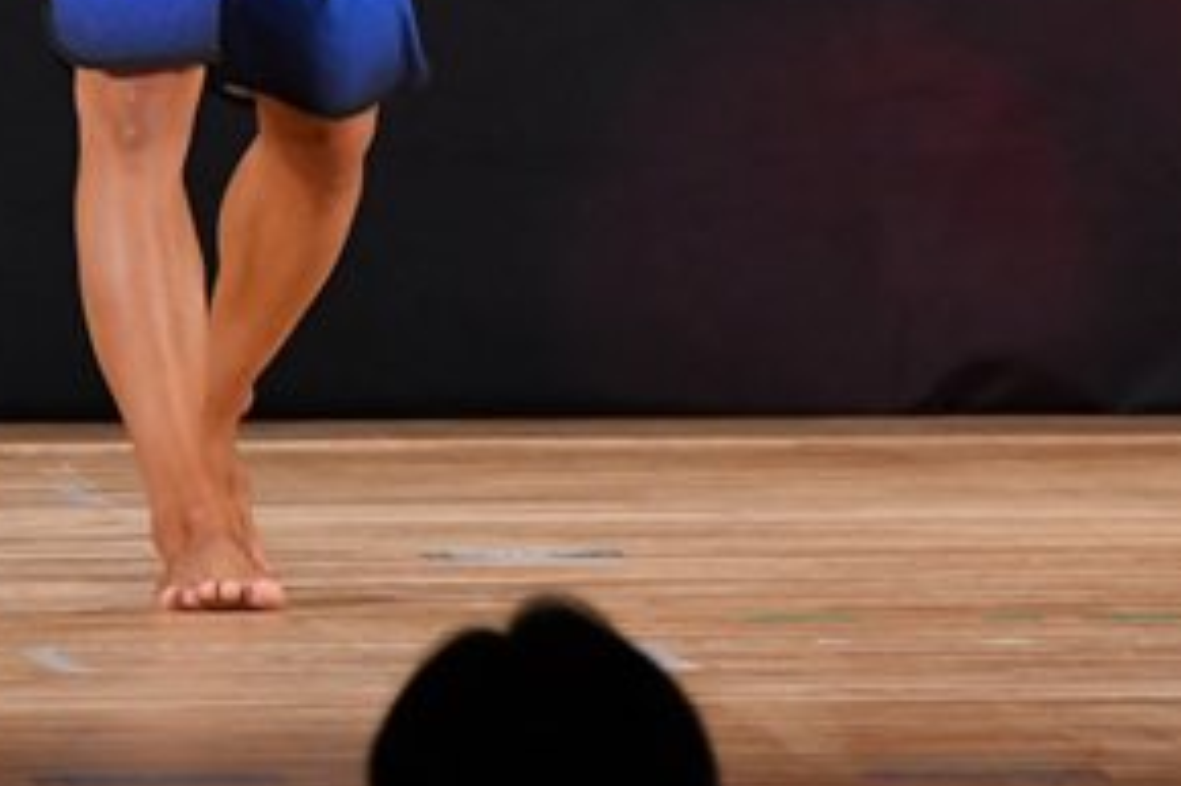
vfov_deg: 1.8
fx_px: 24950
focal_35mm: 761
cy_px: -248
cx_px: 344
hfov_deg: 2.7
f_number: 5.6
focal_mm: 190
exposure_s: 1/400
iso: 3200
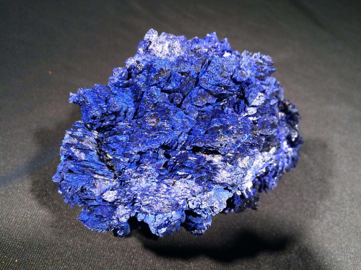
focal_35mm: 29
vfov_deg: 48.2
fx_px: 302
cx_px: 180
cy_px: 135
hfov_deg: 61.7
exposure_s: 1/30
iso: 160
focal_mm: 4.15
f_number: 2.2
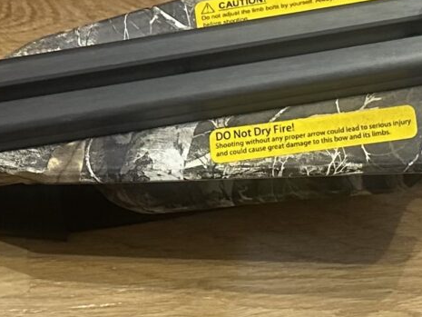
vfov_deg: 11.2
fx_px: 1610
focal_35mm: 132
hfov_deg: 14.8
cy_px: 223
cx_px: 339
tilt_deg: -61.7
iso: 640
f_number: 1.78
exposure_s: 1/40
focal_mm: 6.86
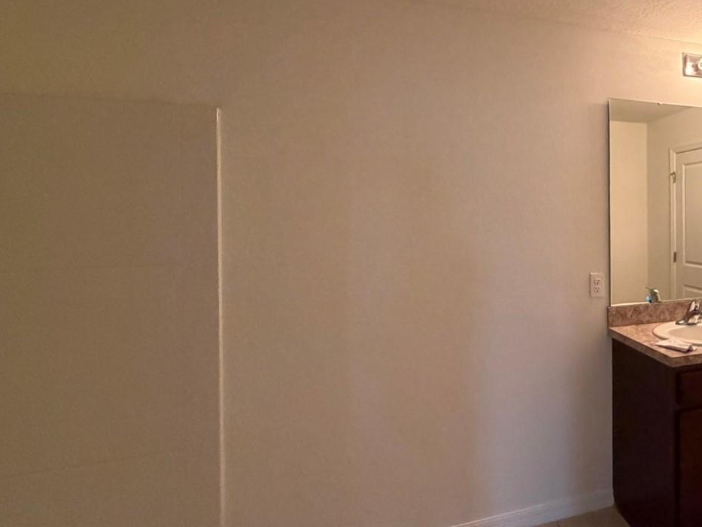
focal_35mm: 24
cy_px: 220
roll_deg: -0.7
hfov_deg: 65.1
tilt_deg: +0.3
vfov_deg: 56.5
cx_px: 562
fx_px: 487
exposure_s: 1/60
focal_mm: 2.22
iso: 400
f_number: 2.2
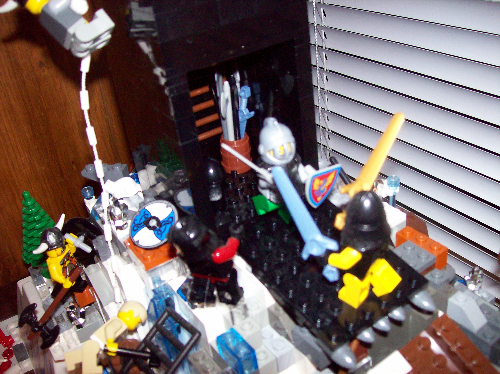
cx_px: 250
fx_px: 520
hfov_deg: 51.4
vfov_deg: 39.6
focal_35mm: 36
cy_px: 187
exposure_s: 1/64
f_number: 2.7
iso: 140
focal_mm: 6
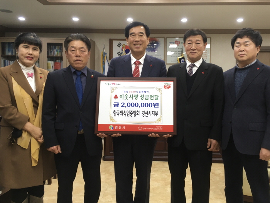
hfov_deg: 61.7
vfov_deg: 48.2
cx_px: 135
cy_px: 102
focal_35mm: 29
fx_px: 226
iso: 50
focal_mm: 4.15
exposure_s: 1/30
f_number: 2.2
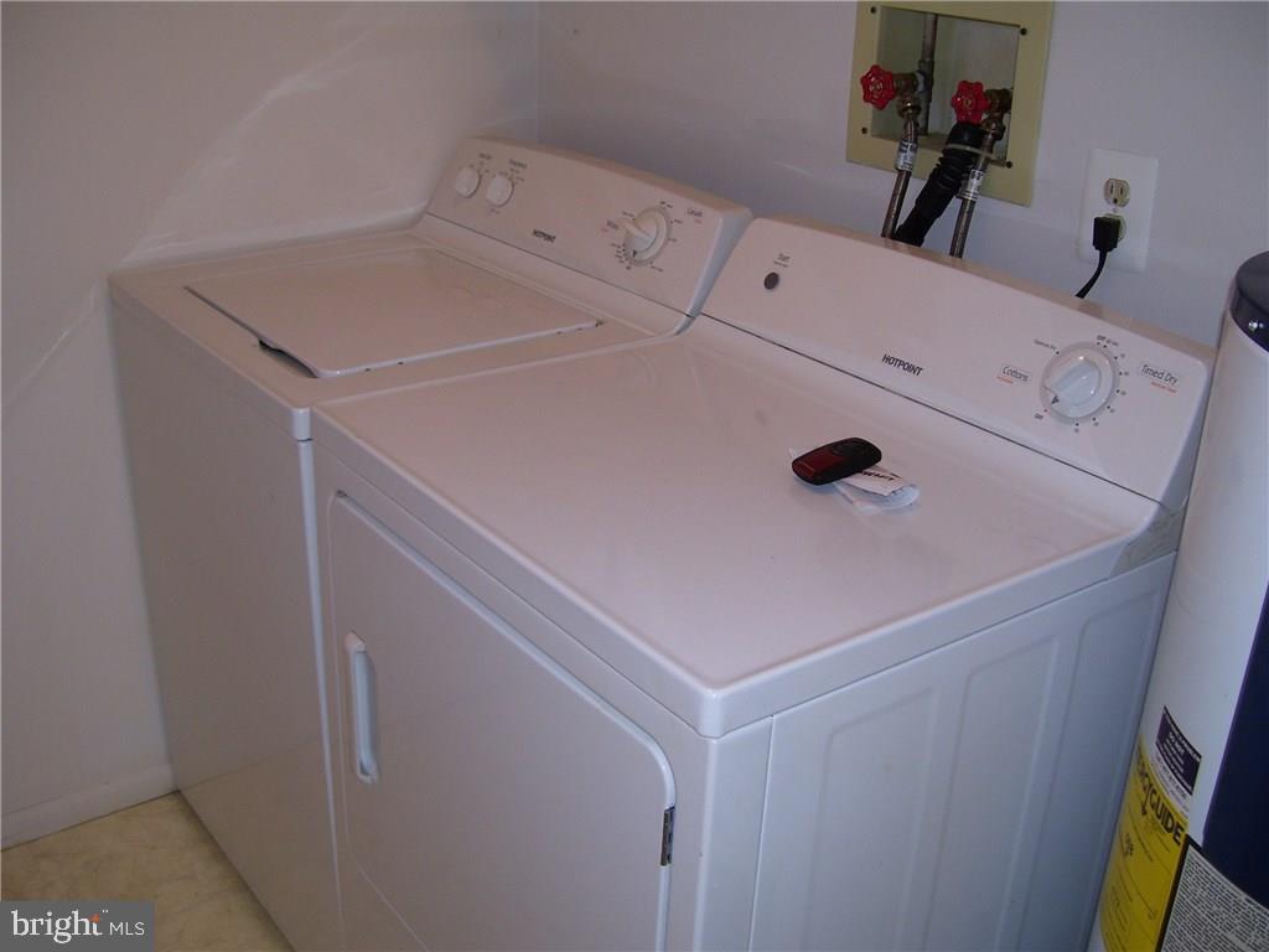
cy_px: 476
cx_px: 634
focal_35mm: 37
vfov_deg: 38.7
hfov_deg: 50.1
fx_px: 1356
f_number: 2.7
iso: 80
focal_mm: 6
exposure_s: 1/45
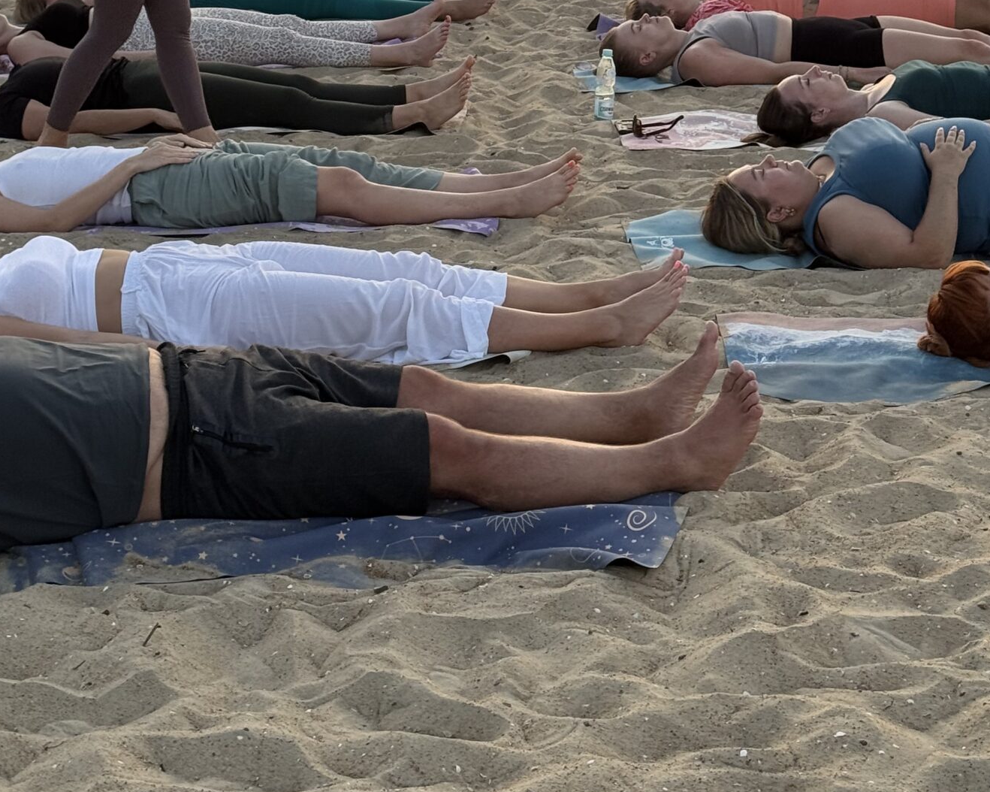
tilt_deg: -5.8
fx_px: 2666
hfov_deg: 21.0
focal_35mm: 91
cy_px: -18
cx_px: 476
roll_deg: +2.0
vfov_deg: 16.5
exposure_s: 1/258
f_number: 1.78
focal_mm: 6.76
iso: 64
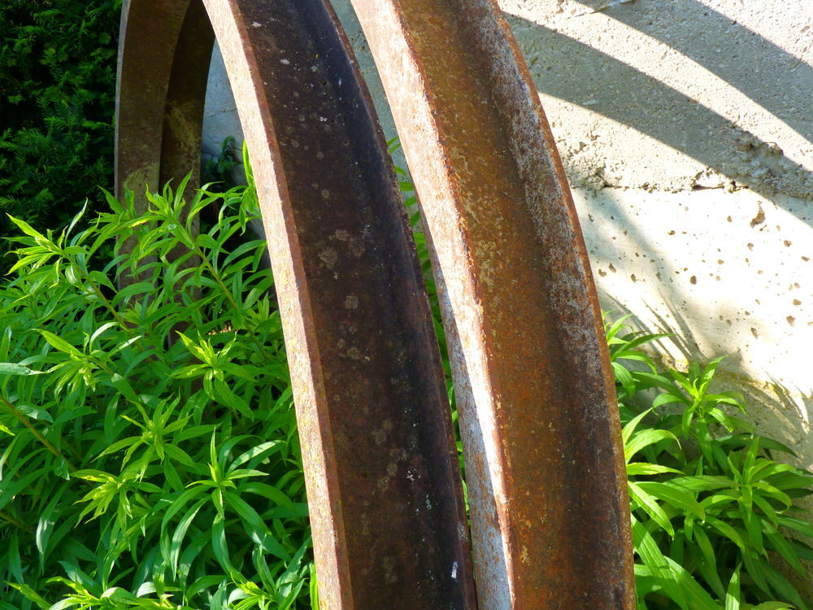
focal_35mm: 29
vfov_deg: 48.2
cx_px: 406
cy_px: 305
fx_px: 681
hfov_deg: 61.7
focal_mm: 5.2
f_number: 4
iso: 125
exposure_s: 1/160
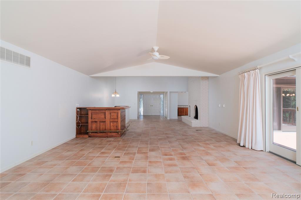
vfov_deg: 67.3
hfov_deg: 90.0
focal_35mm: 18
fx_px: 150
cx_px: 150
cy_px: 100
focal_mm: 12.2
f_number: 7.1
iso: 500
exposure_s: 1/60
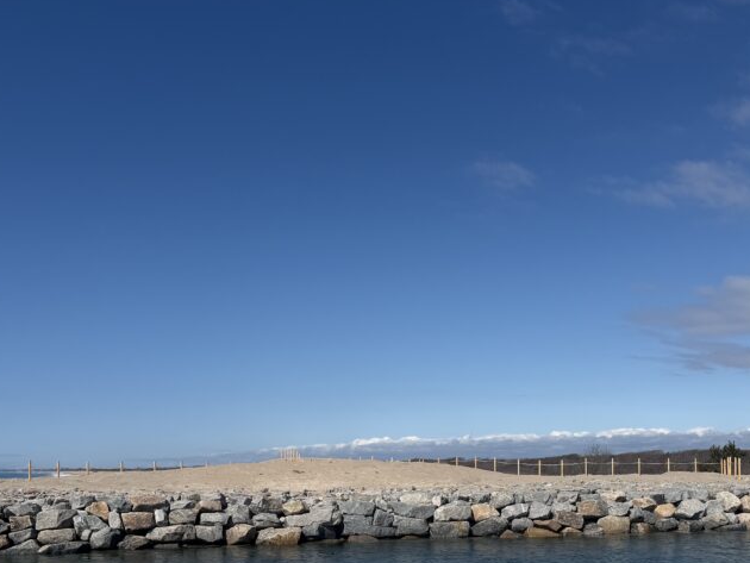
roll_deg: +0.3
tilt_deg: +1.0
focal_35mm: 39
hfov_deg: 47.5
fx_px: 845
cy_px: 444
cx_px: 460
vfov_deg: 35.7
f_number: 1.78
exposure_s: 1/8130
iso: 80
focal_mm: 6.76
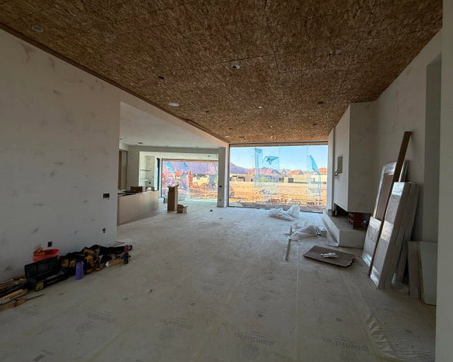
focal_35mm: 15
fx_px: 201
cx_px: 242
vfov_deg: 84.0
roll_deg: -1.9
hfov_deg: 96.7
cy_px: 179
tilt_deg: +1.7
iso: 64
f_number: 2.2
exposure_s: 1/494
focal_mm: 2.22
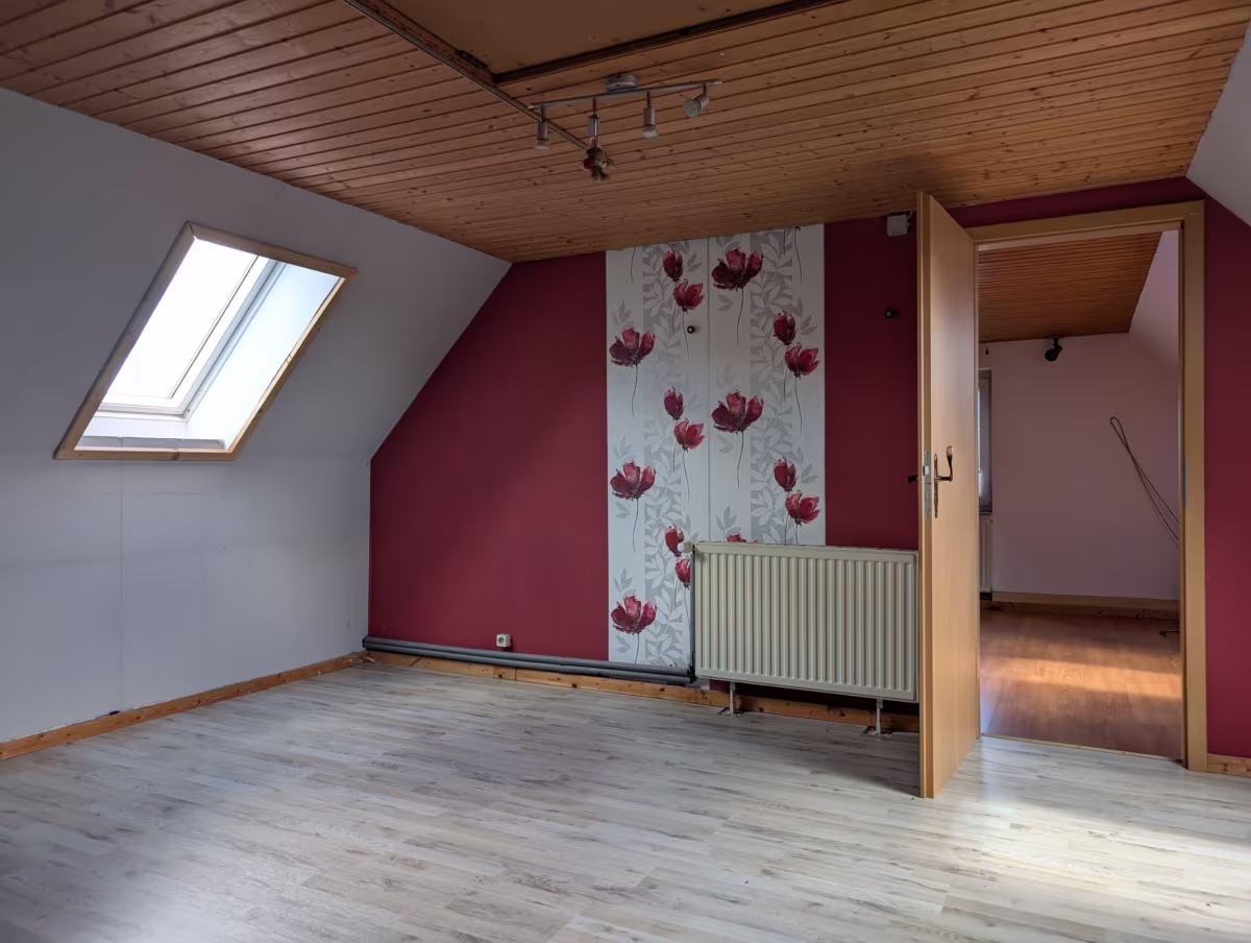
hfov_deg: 71.5
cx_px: 626
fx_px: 869
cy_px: 472
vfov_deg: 57.0
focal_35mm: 24
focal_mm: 6.9
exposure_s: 1/71.2
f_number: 1.68
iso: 34
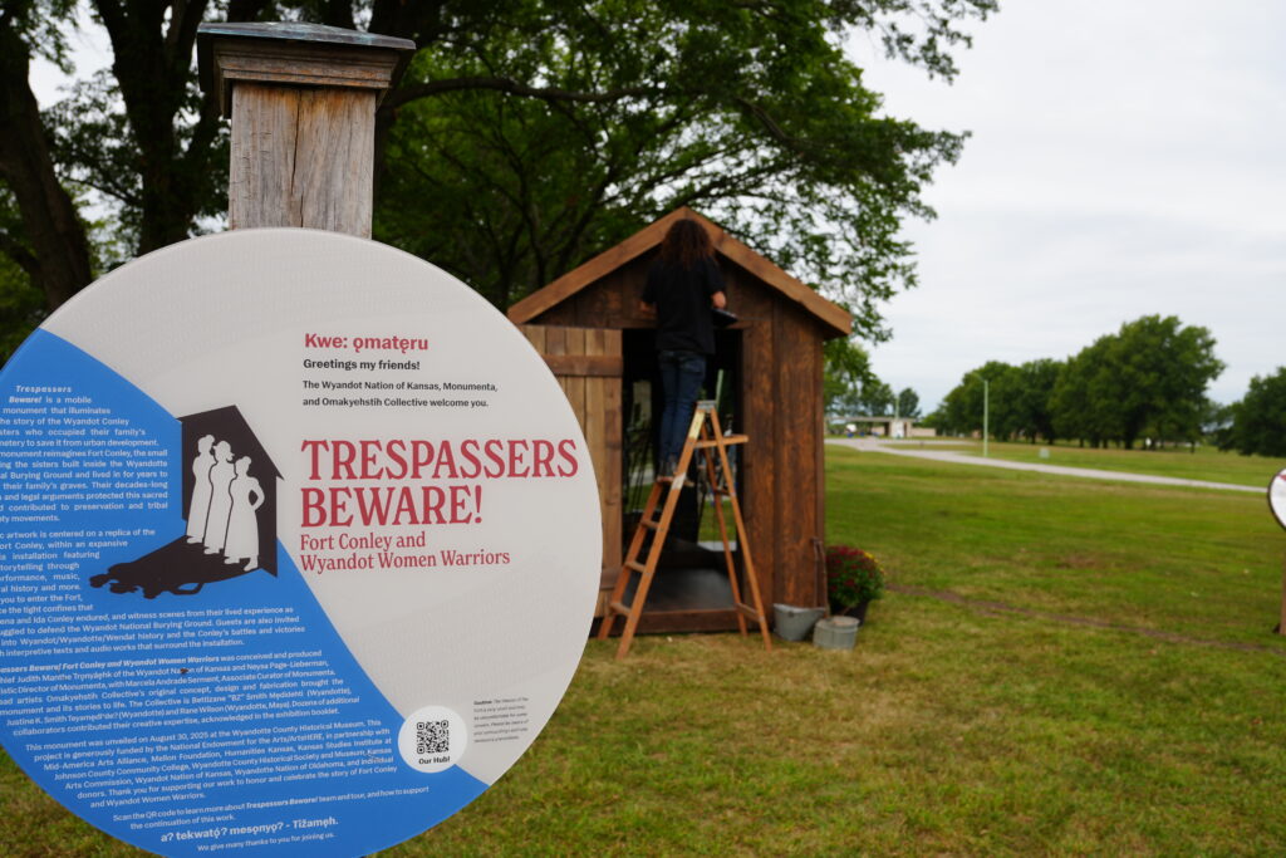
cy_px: 429
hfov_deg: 61.2
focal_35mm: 30
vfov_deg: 43.0
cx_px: 643
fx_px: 1088
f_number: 5
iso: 100
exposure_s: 1/400
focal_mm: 20.3
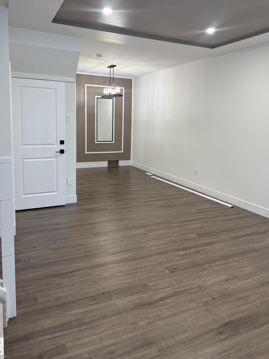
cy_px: 159
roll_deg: -4.5
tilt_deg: -6.9
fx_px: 280
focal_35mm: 27
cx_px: 137
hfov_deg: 51.4
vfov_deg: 65.1
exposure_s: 1/120
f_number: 1.78
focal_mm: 6.76
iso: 200
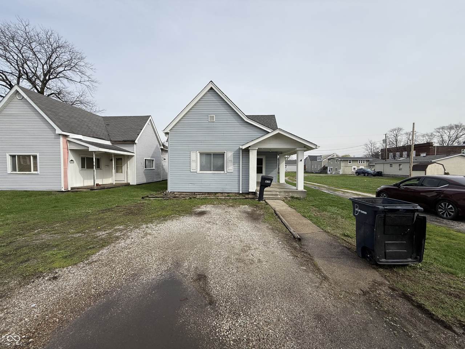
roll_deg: -0.7
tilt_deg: -1.3
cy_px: 174
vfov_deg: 85.7
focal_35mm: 14
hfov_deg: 102.1
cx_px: 232
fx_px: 188
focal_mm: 2.22
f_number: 2.2
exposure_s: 1/2410
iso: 50
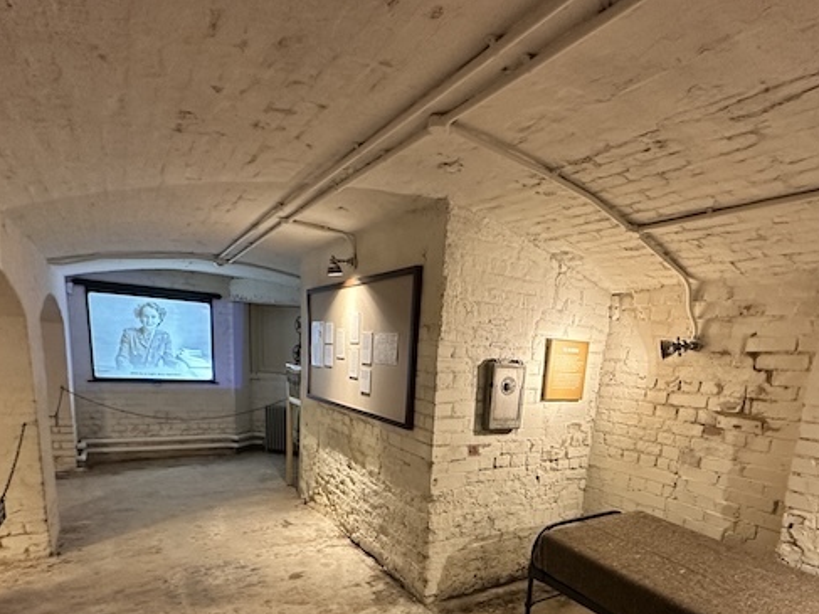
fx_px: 497
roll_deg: -4.5
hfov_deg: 78.8
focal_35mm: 21
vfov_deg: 60.3
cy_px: 454
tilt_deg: -11.7
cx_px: 446
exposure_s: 1/50
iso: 400
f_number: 2.2
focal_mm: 2.22
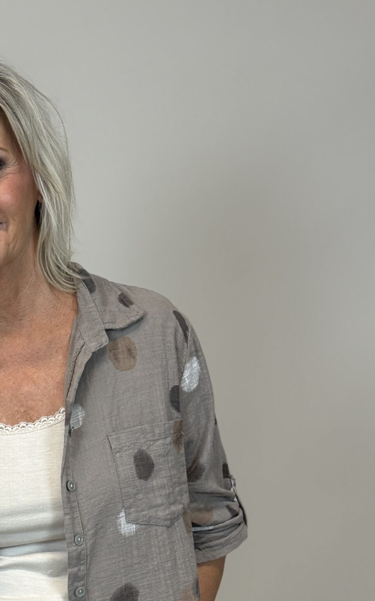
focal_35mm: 84
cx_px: 19
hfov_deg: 15.3
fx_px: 1374
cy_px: 475
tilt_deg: -8.5
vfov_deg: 24.3
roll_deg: -3.2
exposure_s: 1/98
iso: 100
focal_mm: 6.76
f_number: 1.78
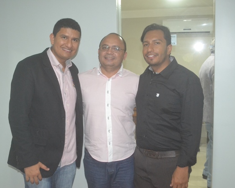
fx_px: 313
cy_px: 96
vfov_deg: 33.4
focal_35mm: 45
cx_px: 99
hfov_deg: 41.0
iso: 3200
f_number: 4.2
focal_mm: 26
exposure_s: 1/60
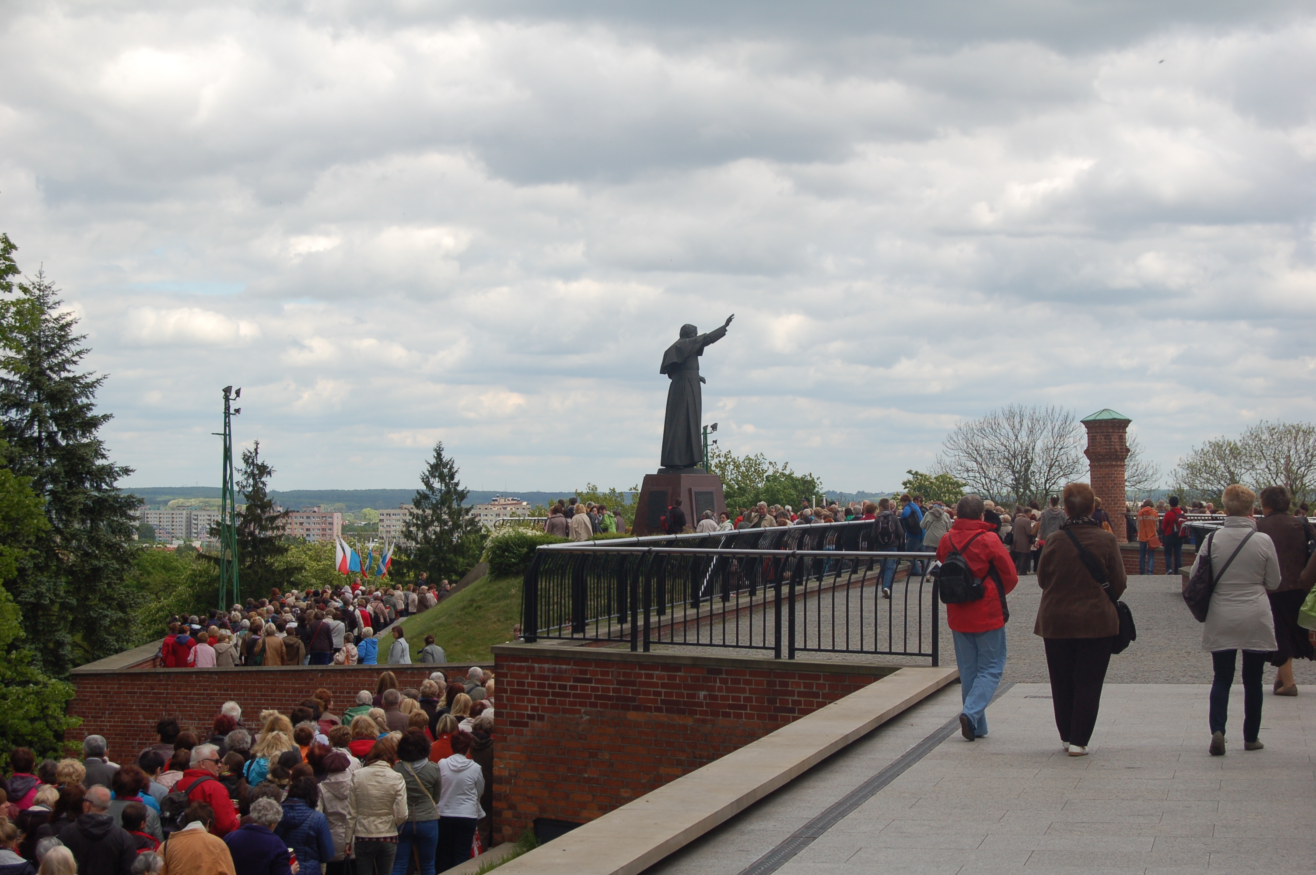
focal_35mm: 69
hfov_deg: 29.3
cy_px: 438
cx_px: 658
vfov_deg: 19.7
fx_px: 2520
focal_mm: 46
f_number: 9
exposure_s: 1/320
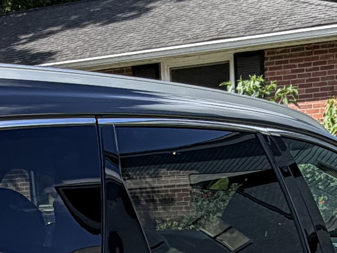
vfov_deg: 14.7
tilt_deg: -18.0
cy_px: 404
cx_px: 88
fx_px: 896
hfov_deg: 21.1
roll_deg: +4.7
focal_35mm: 92
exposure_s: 1/569
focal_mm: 2.22
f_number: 2.2
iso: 40
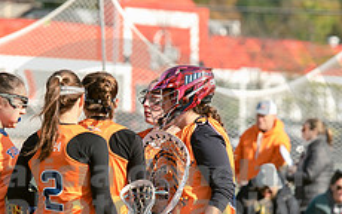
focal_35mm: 711
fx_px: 6630
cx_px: 93
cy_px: 171
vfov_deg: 1.9
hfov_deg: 3.0
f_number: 5
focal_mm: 200
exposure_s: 1/1600
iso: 250
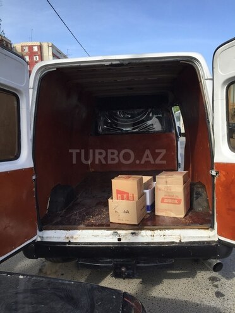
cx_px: 118
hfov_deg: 48.2
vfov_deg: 61.7
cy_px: 156
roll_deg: +1.9
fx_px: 262
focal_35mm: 29
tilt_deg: -7.8
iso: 32
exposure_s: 1/964
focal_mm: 4.15
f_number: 2.2
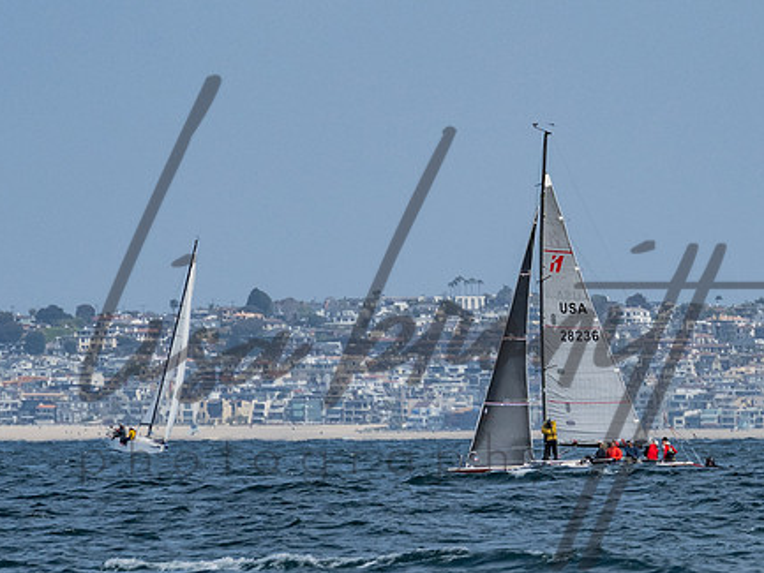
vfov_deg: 2.4
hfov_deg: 3.1
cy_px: 282
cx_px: 551
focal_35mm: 633
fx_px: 13975
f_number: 6.3
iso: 200
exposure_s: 1/1600
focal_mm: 185
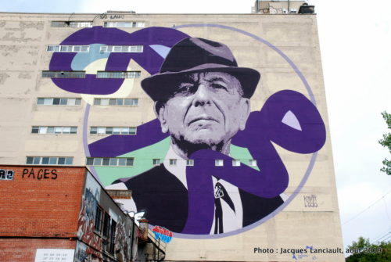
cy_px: 131
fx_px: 408
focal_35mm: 38
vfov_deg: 35.6
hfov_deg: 51.2
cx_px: 196
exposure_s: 1/100
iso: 200
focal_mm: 25
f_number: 14
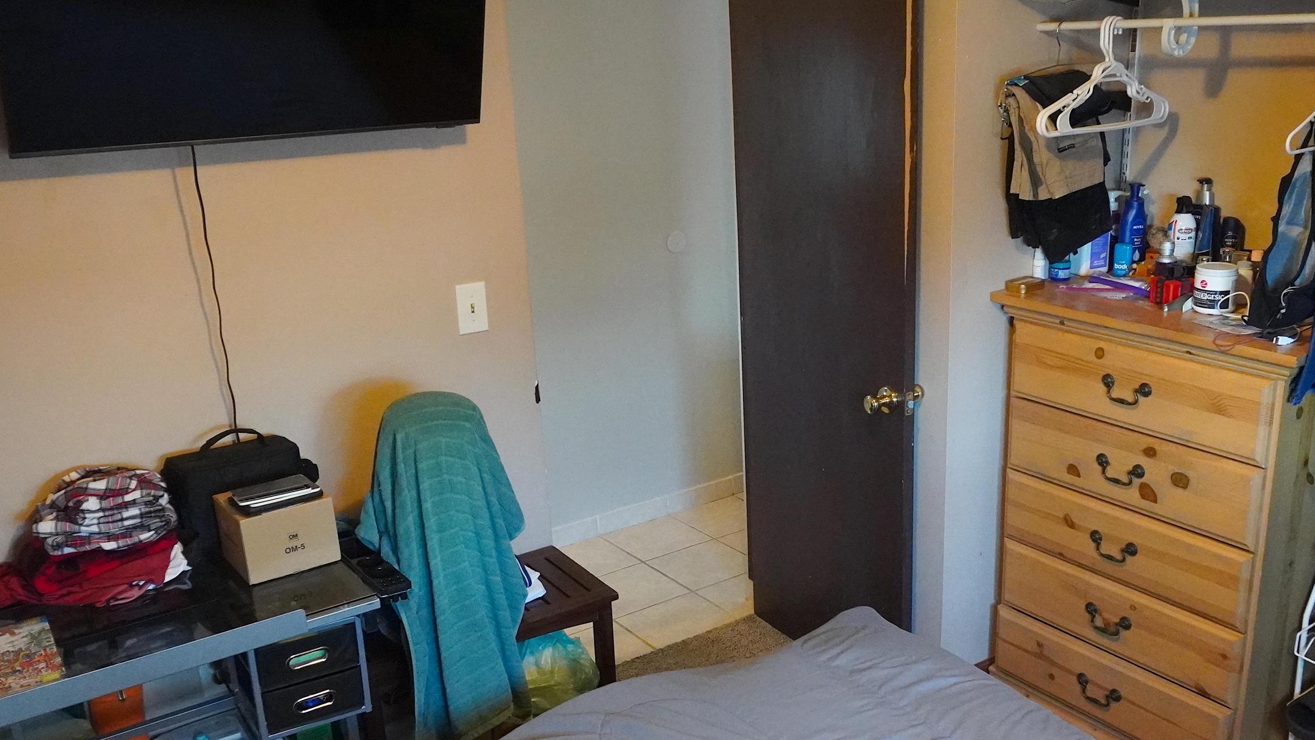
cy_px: 446
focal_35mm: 36
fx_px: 1255
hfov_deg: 55.2
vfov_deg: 32.7
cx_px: 721
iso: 6400
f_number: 3.5
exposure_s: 1/160
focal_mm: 16
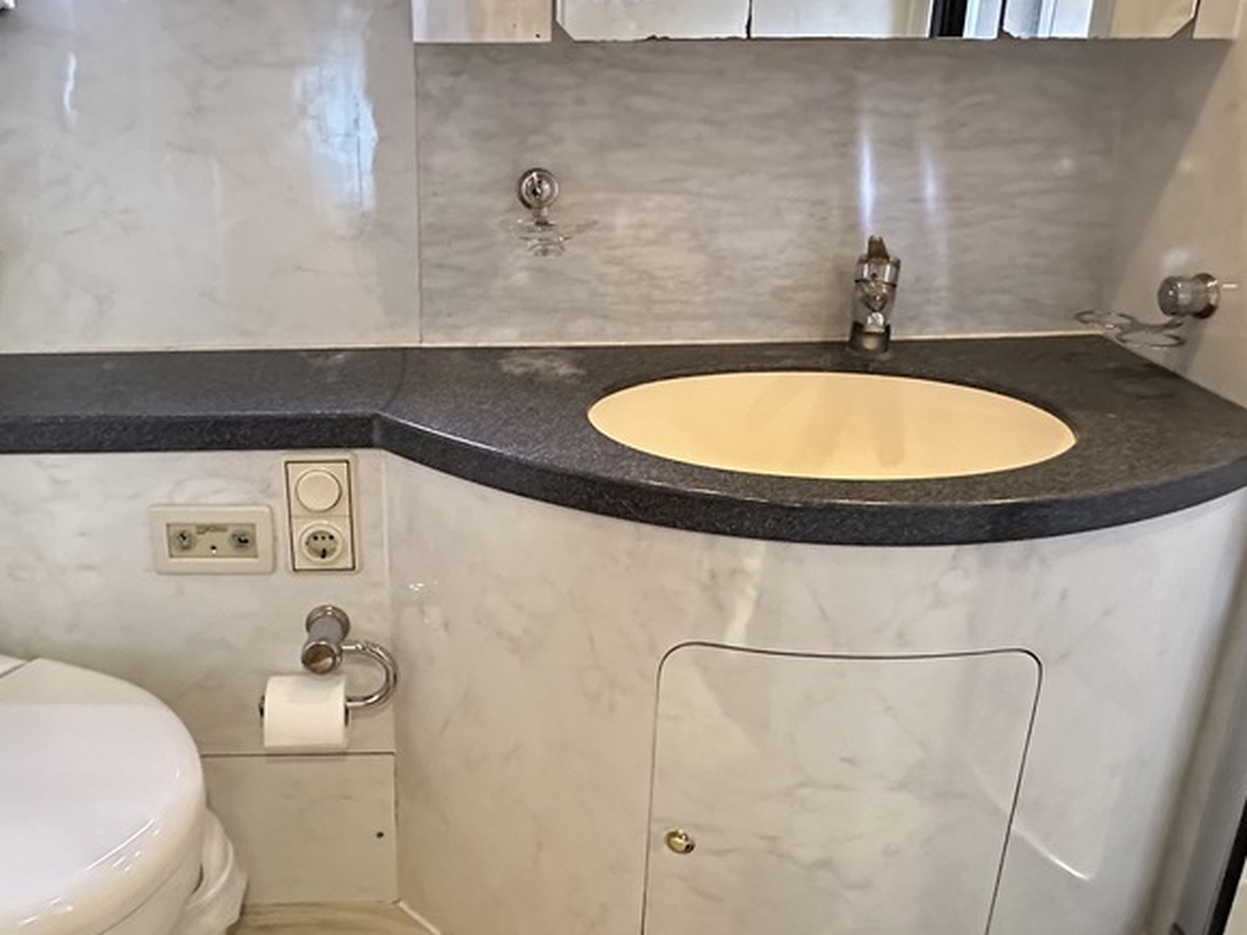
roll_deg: +0.0
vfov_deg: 47.9
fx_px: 1044
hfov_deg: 60.9
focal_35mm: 29
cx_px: 474
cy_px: 364
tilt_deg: -18.1
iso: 1250
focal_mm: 2.22
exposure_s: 1/50
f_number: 2.2
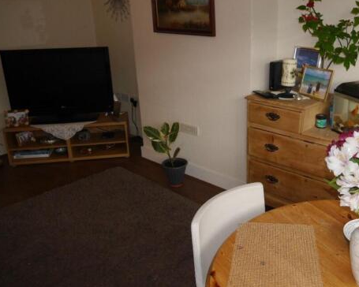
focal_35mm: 35
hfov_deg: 51.0
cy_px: 139
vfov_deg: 42.2
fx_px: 372
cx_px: 225
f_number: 3.5
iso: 800
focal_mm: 14
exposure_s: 1/125
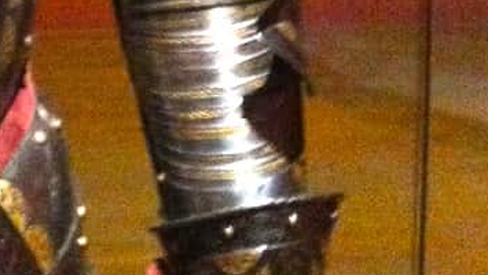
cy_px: -443
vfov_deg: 7.9
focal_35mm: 139
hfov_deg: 14.7
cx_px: -157
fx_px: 1799
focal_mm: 3.85
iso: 1000
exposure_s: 1/15
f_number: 2.8
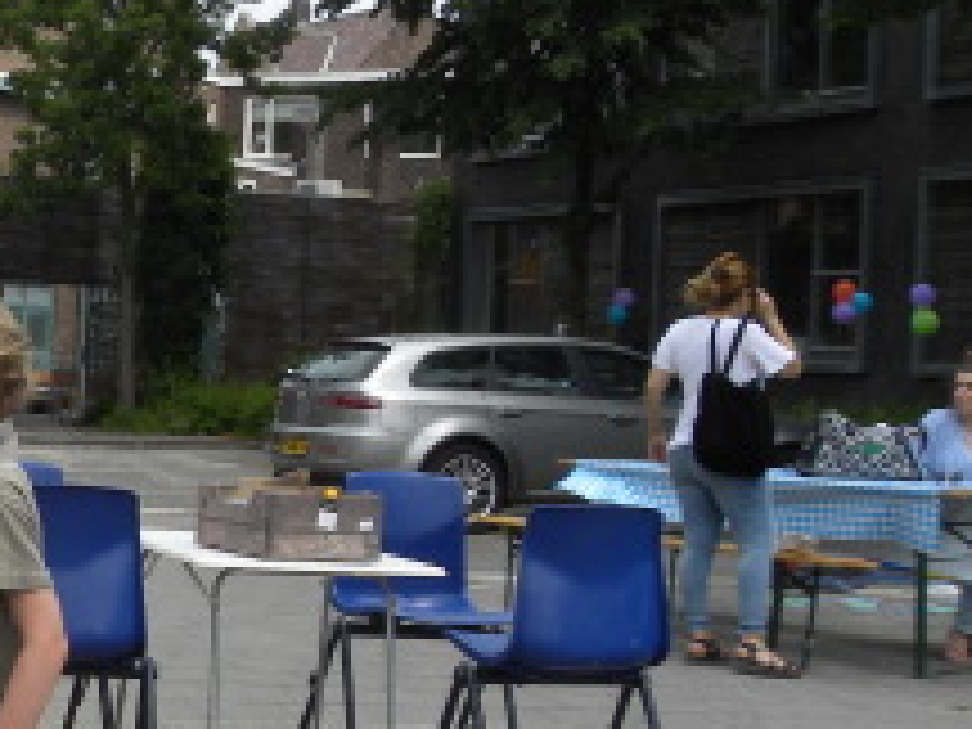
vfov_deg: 19.1
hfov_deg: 22.3
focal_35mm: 77
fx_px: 2162
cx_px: -342
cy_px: 369
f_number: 5.6
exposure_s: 1/235
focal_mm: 4.6
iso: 64
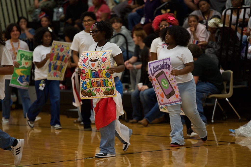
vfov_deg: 6.9
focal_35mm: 200
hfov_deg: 10.3
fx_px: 1393
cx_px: 126
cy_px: 84
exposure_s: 1/320
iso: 2500
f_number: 2.8
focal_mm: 200
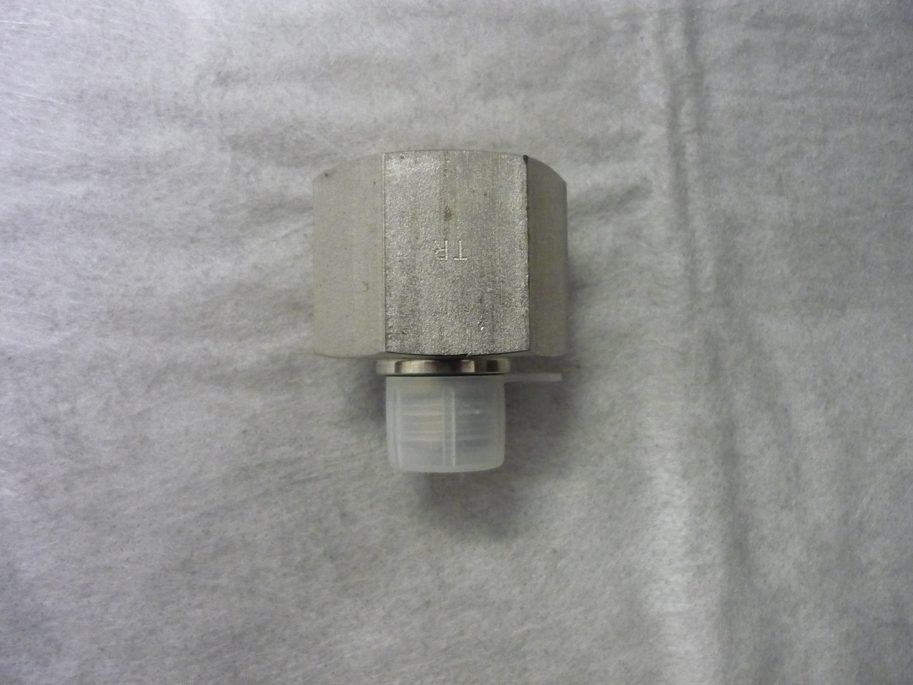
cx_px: 456
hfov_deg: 55.4
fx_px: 870
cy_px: 342
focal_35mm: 33
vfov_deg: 42.9
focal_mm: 5.5
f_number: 2.8
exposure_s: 1/50
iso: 800
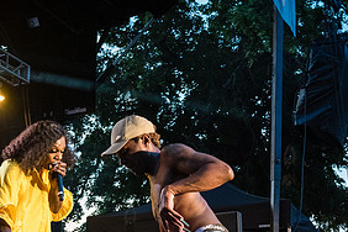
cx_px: 130
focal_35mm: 72
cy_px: 224
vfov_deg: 18.5
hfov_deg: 28.0
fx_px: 696
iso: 4000
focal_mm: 35
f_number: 4
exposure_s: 1/500
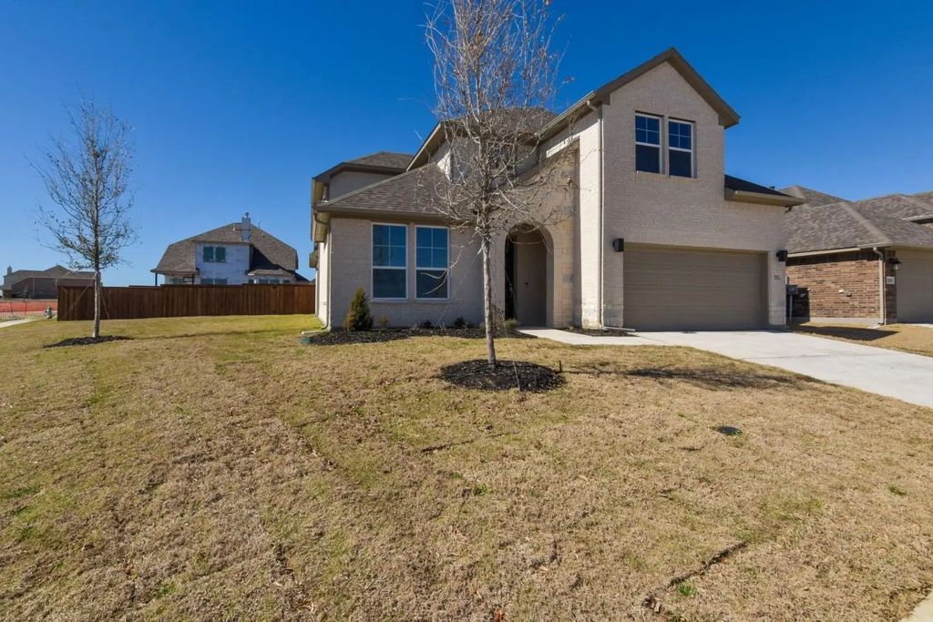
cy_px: 311
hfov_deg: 95.0
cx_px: 466
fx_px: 428
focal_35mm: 16
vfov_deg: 72.1
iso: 250
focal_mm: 11
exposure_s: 1/200
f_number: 16
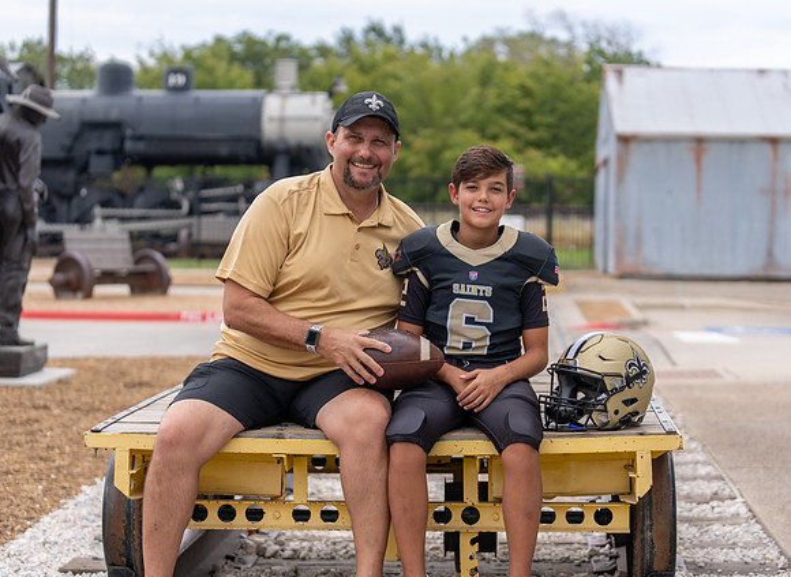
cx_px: 433
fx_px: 1692
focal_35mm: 75
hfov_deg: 26.3
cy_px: 288
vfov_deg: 19.3
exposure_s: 1/320
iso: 160
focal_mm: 70
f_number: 2.8
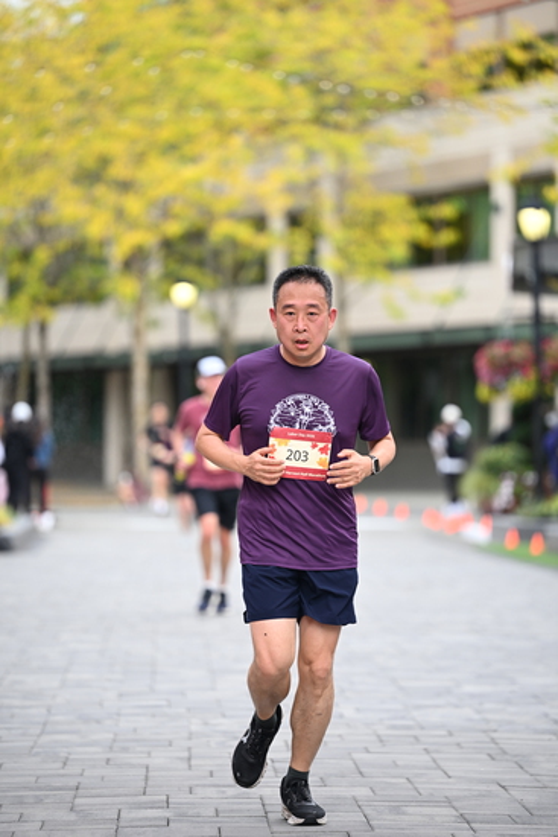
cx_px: 279
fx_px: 3717
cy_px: 418
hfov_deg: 8.6
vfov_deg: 12.8
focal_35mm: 160
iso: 640
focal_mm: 160
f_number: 2.8
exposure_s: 1/1250
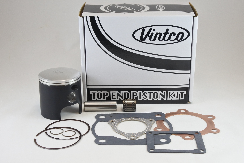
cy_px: 82
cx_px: 122
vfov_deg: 25.5
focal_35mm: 53
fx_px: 359
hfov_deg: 37.5
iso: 500
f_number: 4.5
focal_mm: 19.7
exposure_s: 1/125
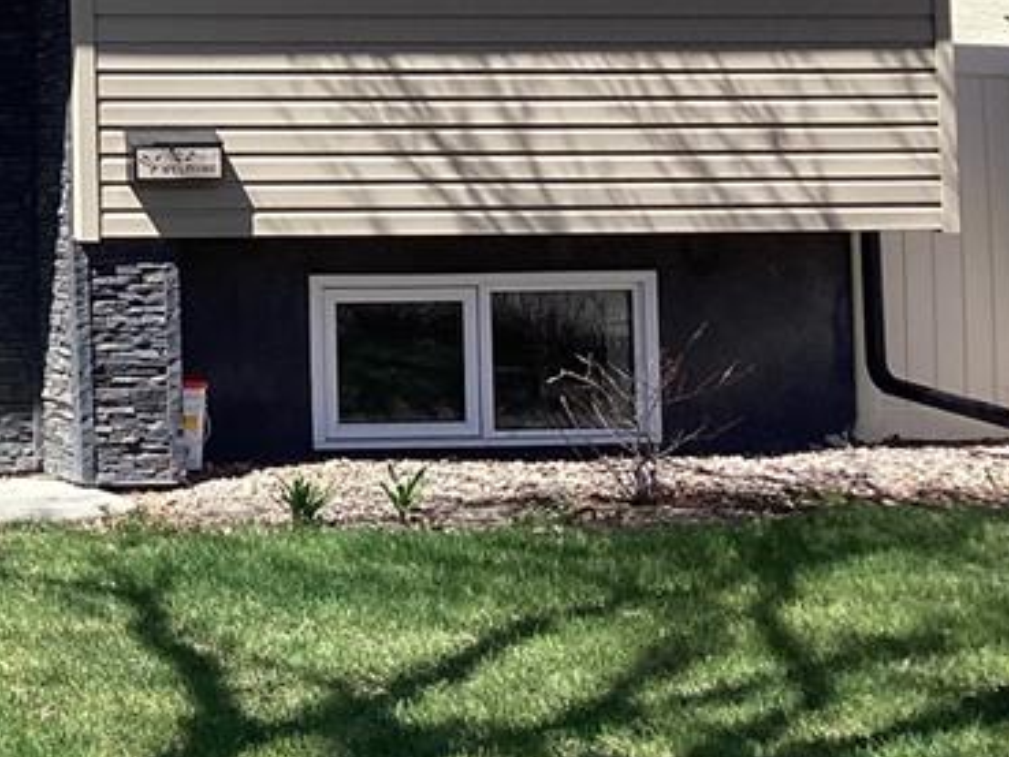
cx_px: -353
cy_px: 36
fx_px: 2508
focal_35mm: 86
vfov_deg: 16.9
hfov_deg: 20.5
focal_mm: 3.3
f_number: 2.4
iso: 25
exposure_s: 1/684
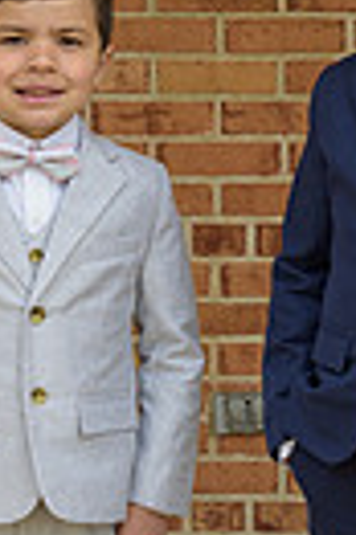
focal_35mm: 179
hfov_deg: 7.6
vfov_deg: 11.5
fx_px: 2662
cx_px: 233
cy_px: 298
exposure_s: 1/320
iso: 250
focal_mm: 52
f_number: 4
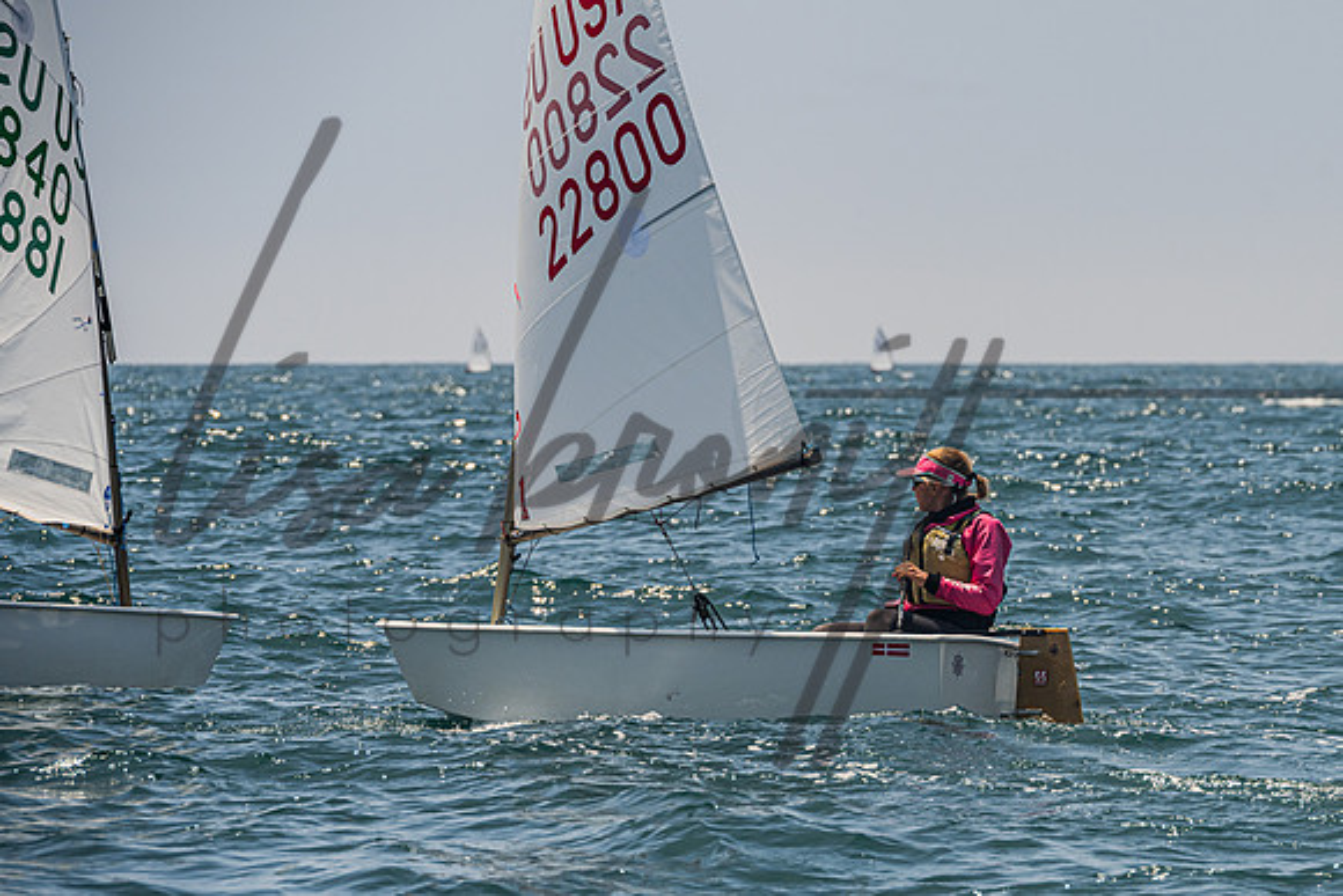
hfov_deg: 7.2
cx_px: 909
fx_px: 10666
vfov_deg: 4.8
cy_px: 532
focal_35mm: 286
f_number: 8
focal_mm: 210
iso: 250
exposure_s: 1/1250
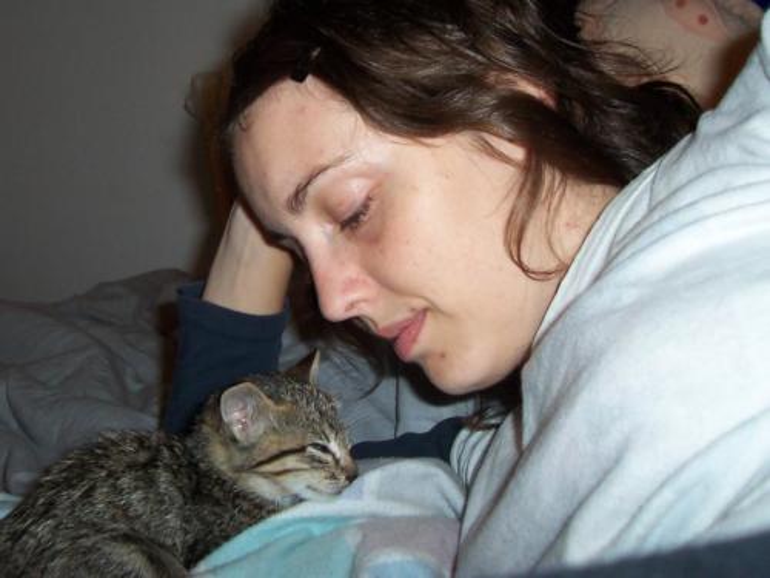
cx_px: 385
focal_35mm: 37
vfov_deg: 38.7
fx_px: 823
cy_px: 289
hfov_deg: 50.1
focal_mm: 5.6
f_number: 2.8
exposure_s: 1/60
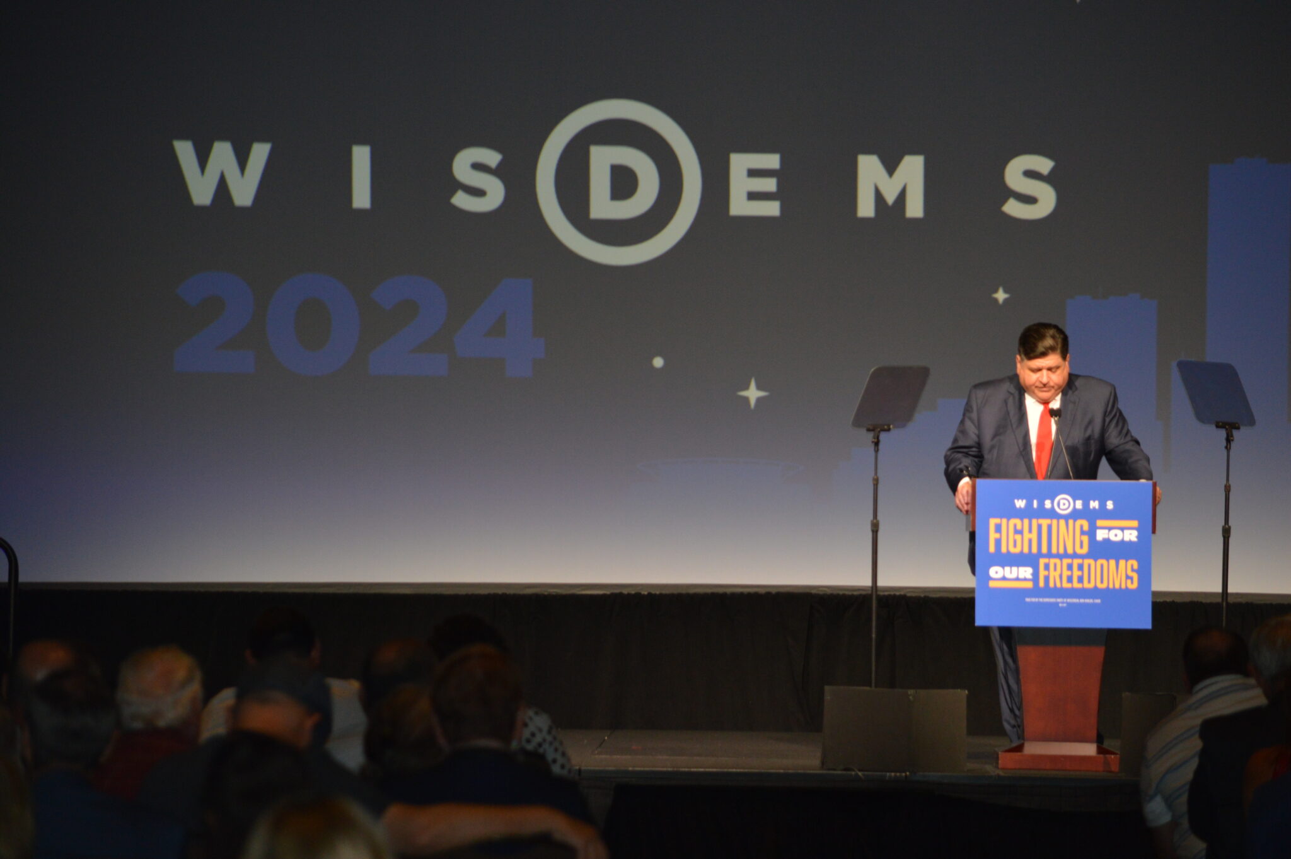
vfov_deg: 6.5
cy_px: 430
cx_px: 646
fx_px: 7525
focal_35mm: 210
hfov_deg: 9.8
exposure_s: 1/60
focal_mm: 140
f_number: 4.8
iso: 720
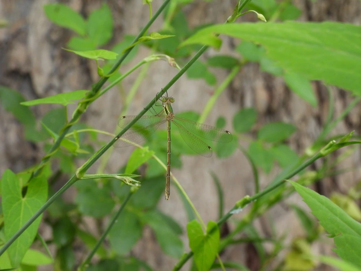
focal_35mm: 170
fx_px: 1773
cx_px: 180
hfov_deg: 11.6
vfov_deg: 8.7
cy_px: 136
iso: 200
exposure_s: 1/160
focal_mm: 30.3
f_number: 5.6
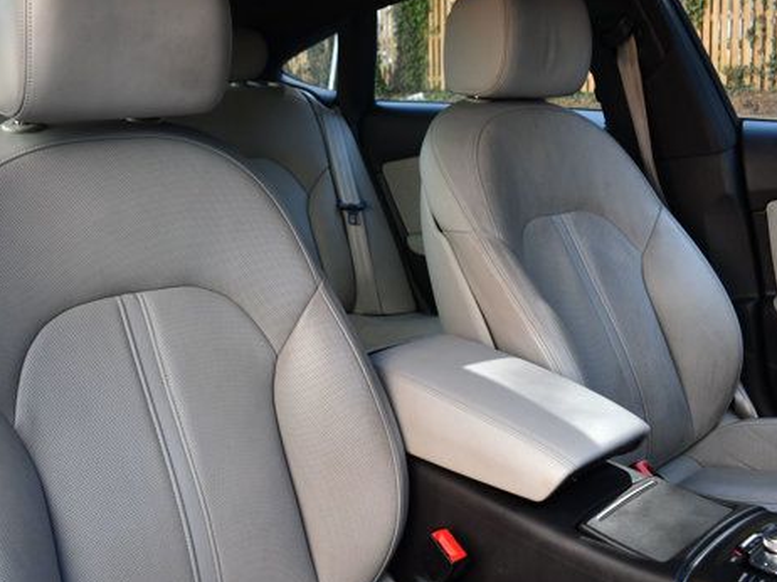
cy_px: 262
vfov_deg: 39.6
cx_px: 320
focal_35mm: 36
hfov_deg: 51.1
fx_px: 808
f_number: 5
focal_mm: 18
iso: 400
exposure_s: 1/250
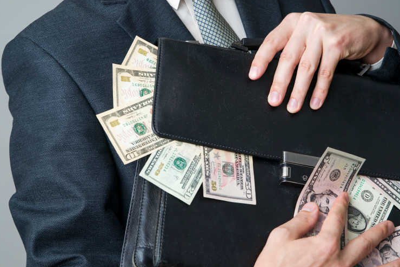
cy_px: 122
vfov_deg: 15.9
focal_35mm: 86
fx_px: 955
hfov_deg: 23.6
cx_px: 213
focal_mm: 75
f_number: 7.1
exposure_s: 1/80
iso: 400
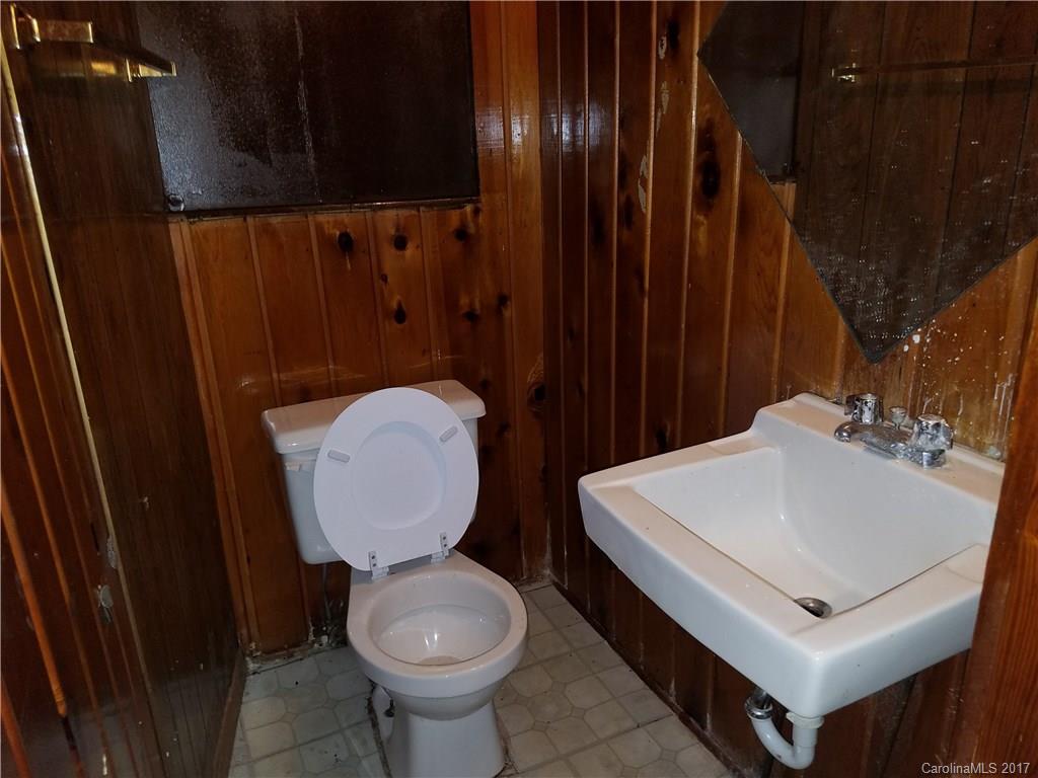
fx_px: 780
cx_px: 519
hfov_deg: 67.3
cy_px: 389
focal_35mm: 26
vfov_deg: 53.1
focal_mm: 4.2
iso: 100
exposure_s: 1/24
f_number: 1.7
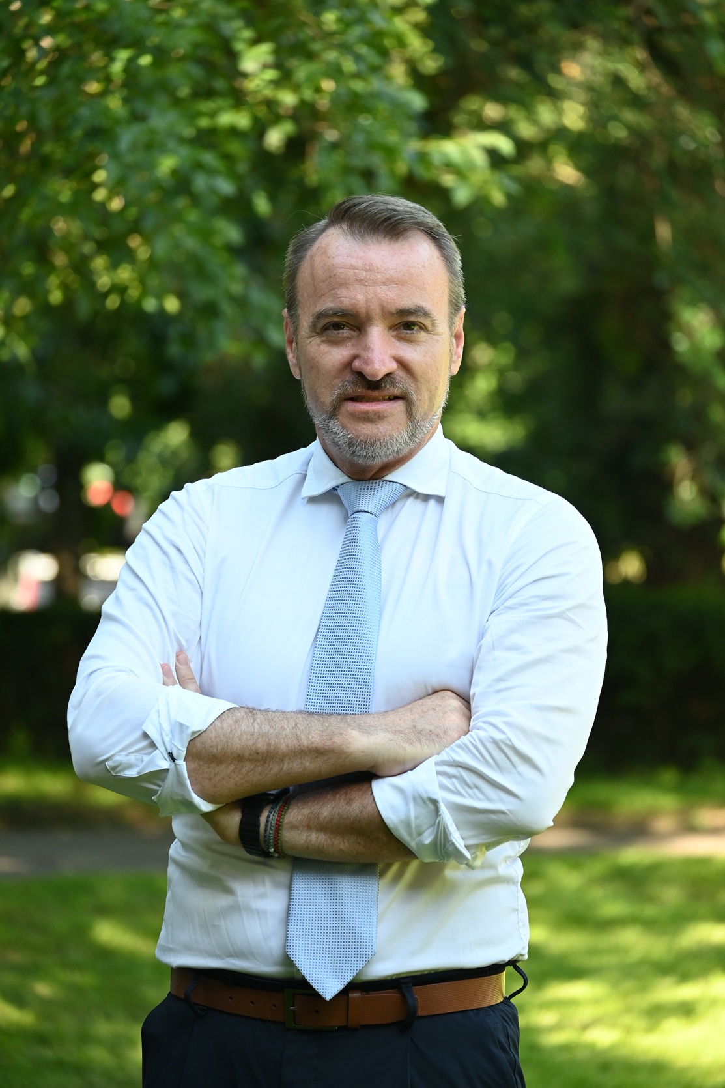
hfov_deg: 6.8
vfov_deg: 10.2
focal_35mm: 202
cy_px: 544
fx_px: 6118
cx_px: 362
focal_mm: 135
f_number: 5.3
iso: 500
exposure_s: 1/250
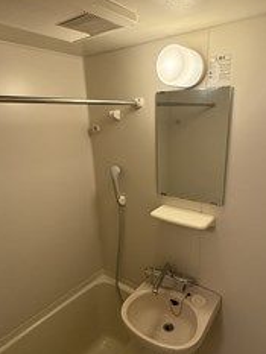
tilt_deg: -15.8
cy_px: 191
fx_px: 246
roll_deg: +1.1
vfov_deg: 71.4
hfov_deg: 56.7
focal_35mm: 24
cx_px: 149
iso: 320
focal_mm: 2.22
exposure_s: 1/100
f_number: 2.2
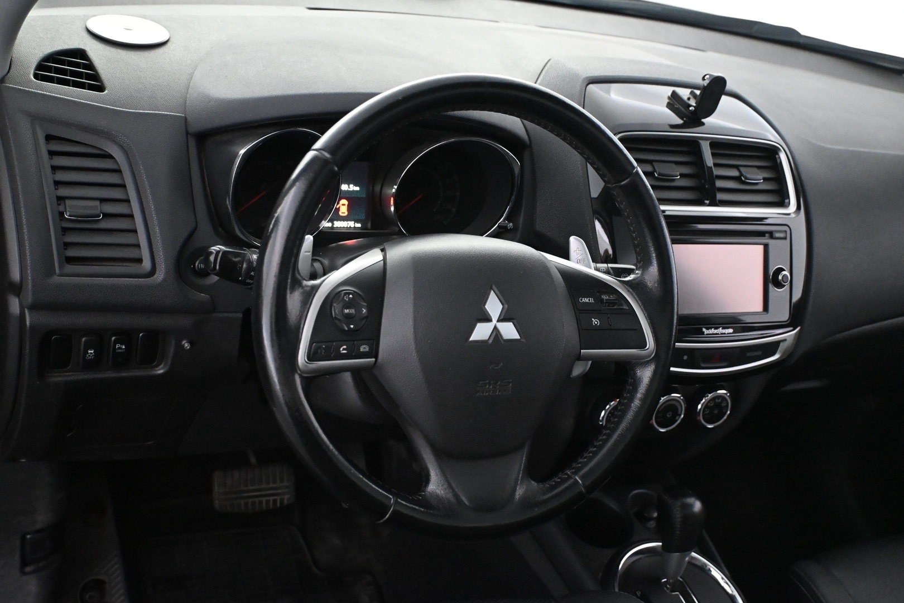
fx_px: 1055
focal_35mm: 42
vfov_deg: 31.9
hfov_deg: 46.4
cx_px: 452
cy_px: 302
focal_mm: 28
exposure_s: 1/60
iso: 6400
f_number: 4.5
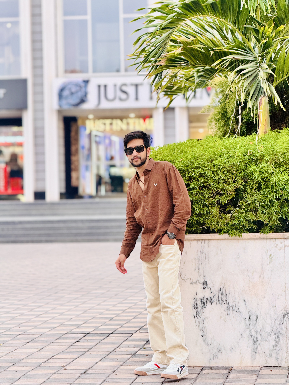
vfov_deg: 16.4
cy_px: 192
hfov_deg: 12.3
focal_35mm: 120
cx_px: 144
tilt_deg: +0.7
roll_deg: +0.5
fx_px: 1336
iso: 50
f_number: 2.8
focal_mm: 15.66
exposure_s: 1/112
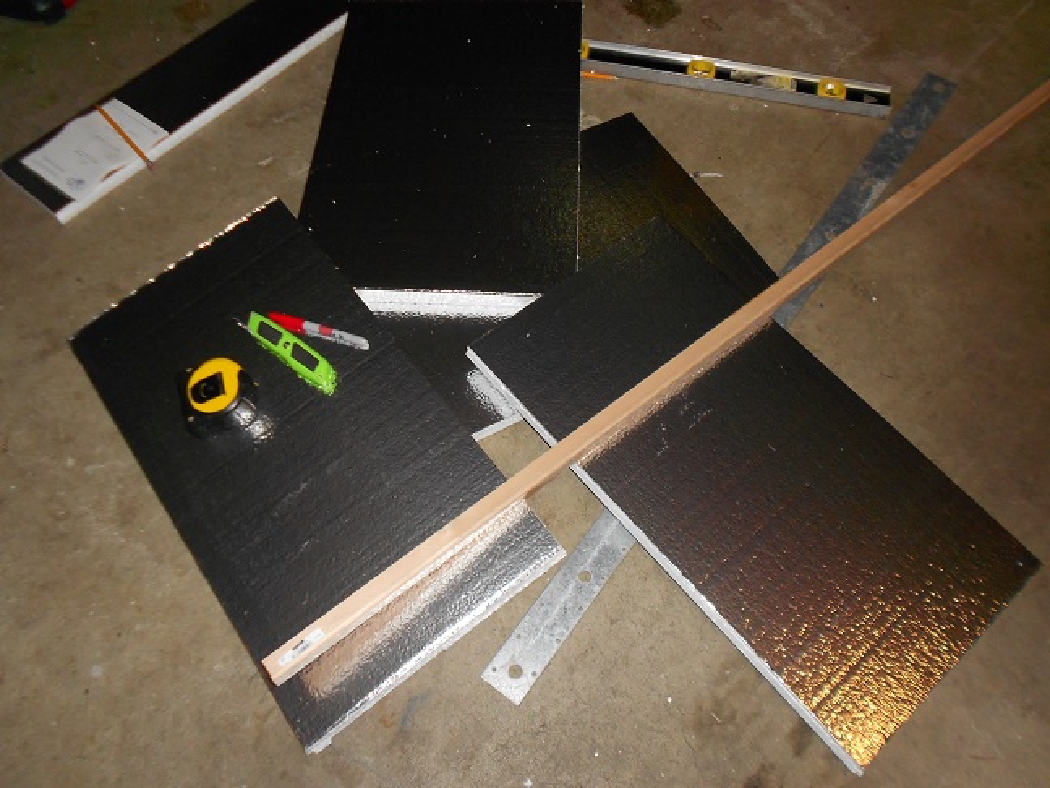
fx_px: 880
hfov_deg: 61.7
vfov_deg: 48.2
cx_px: 525
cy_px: 394
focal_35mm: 29
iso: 200
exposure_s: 1/25
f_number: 3.4
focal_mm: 5.1
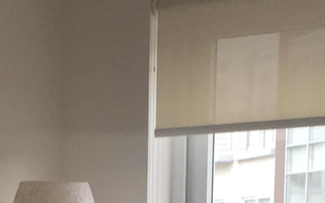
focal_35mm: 172
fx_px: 1524
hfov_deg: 12.1
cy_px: 571
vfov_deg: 7.0
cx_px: 57
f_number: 2.2
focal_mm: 4.15
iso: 40
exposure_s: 1/120
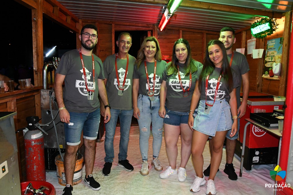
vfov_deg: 47.9
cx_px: 146
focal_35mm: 27
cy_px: 98
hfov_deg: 67.4
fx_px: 220
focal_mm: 18
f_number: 5
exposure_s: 1/60
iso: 3200
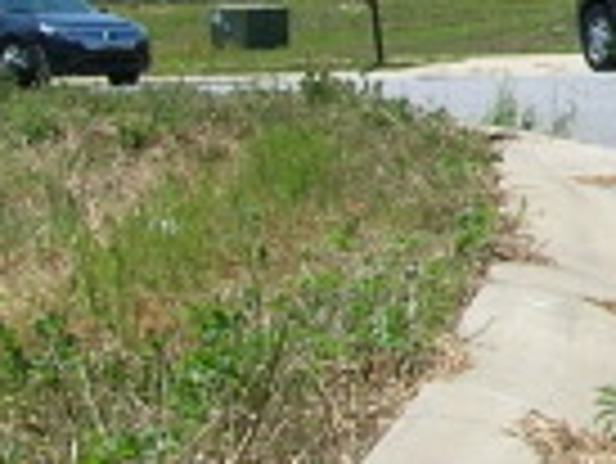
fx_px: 3740
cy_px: 36
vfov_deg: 7.1
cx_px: 1603
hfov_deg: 8.4
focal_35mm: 210
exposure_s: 1/685
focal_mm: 6
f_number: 3.7
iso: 50
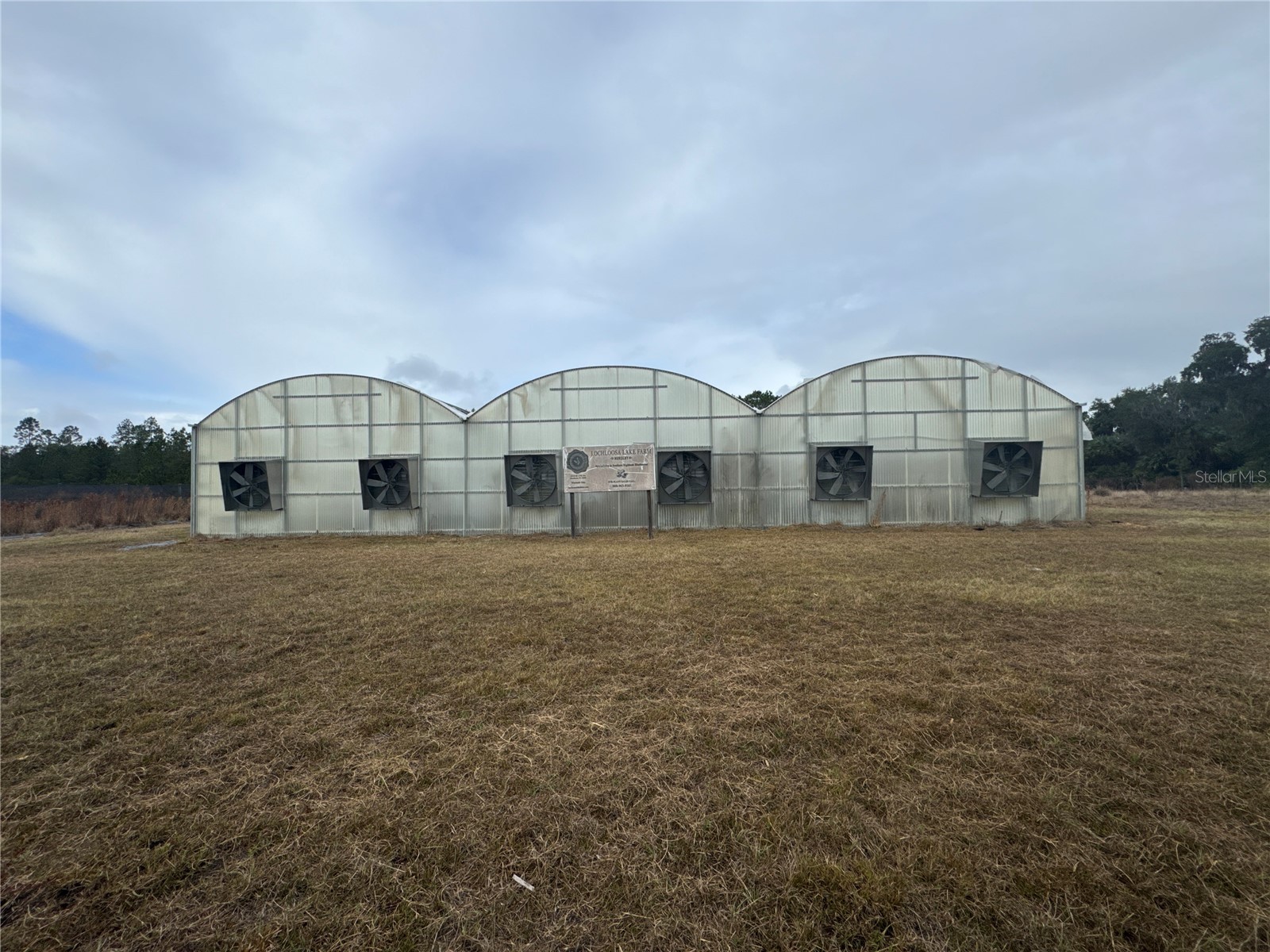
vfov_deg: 85.7
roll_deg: +0.8
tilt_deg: +1.0
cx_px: 635
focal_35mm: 14
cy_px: 476
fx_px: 514
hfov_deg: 102.1
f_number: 2.2
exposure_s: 1/1672
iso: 50
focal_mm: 2.22
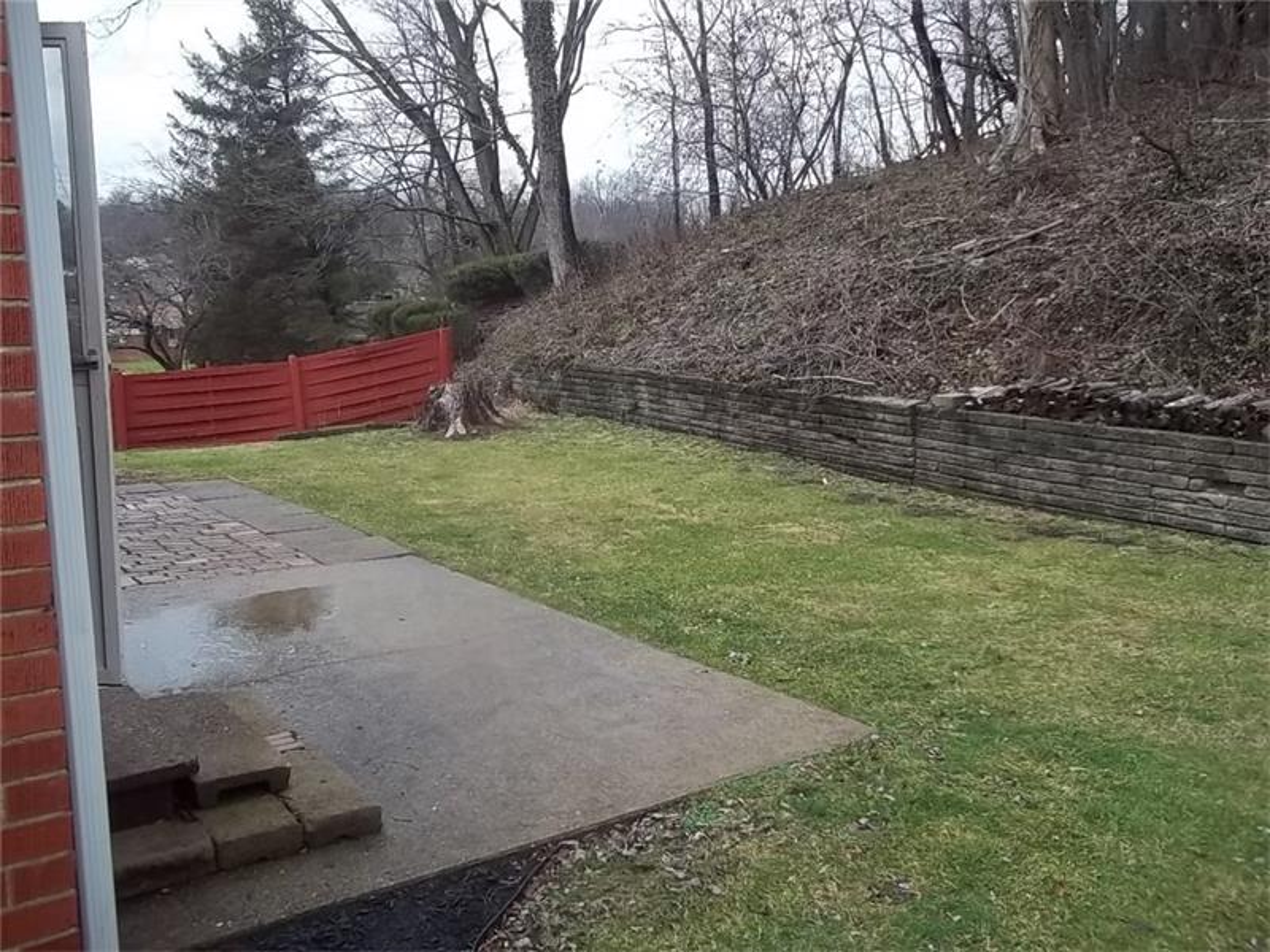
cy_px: 476
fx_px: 1174
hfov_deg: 56.8
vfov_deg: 44.2
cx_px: 635
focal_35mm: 32
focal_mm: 5.7
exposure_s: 1/250
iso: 80
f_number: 2.9
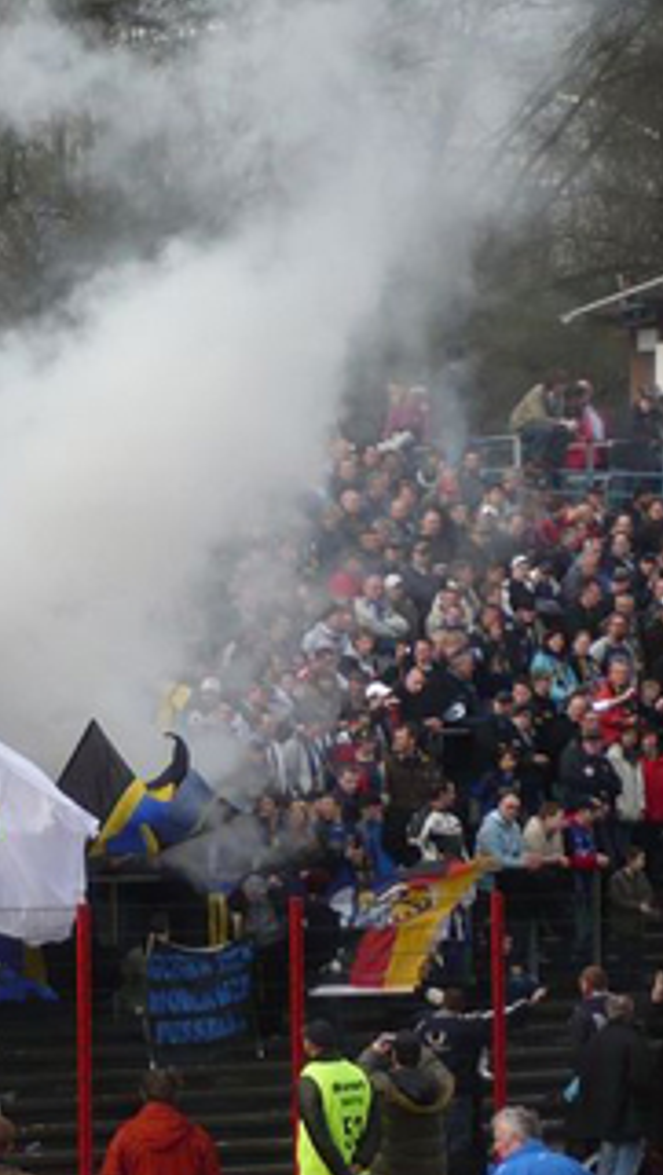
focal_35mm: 264
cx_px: -176
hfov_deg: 4.6
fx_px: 8236
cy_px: 549
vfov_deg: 8.2
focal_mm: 17
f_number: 4.9
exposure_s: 1/320
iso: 100
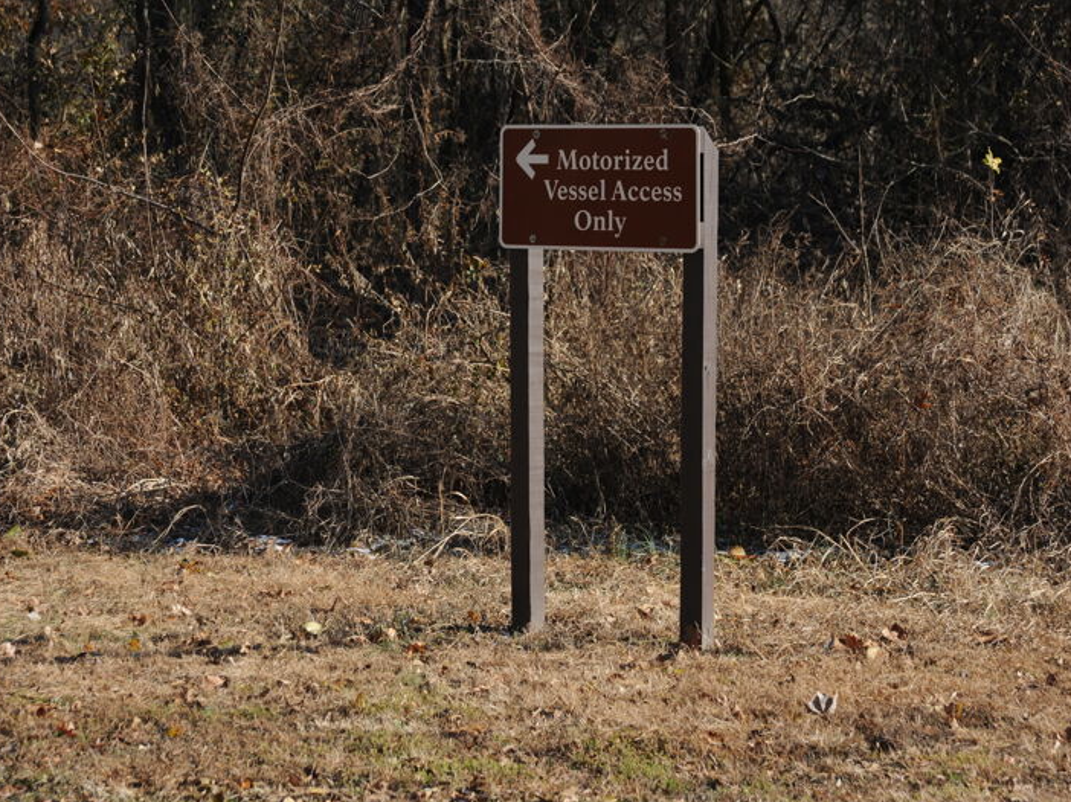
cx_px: 517
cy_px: 404
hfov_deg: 17.1
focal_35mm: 115
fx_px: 3557
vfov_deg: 12.9
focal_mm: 105
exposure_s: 1/250
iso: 200
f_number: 10
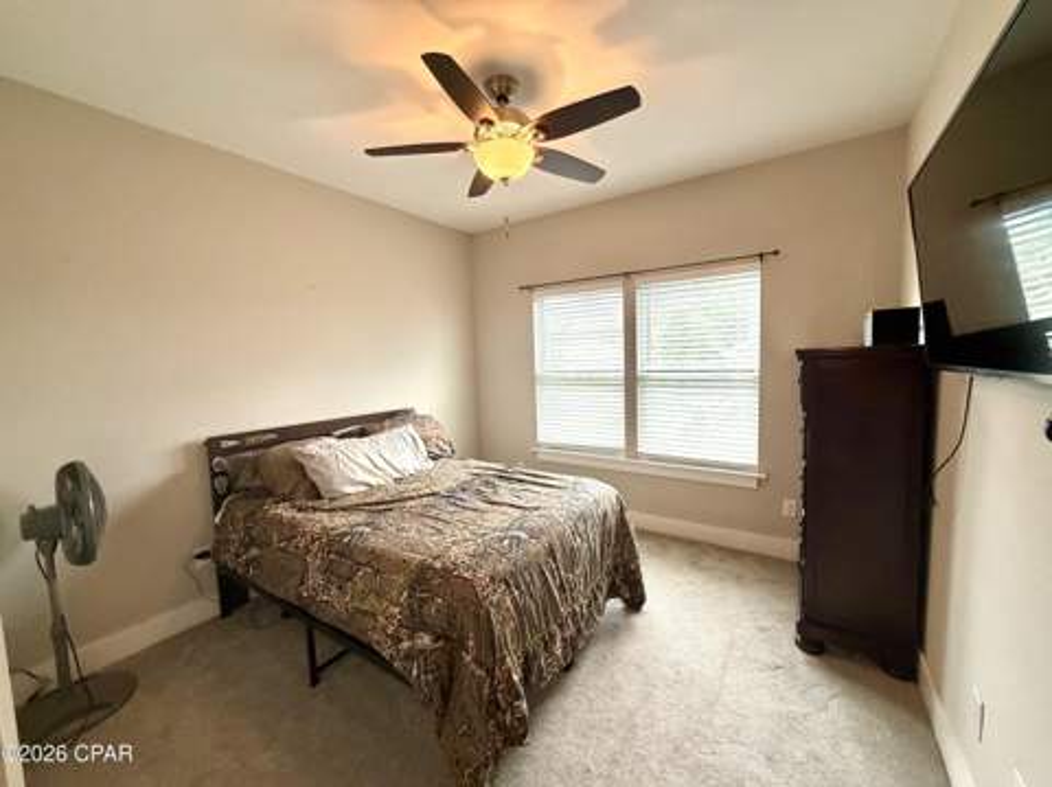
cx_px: 526
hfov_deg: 102.1
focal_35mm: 14
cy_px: 394
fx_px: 425
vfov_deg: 85.6
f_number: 2.2
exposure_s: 1/120
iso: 160
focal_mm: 2.22
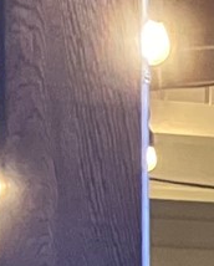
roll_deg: +0.0
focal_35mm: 261
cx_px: 921
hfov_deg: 5.1
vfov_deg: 7.1
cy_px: 577
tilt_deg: -2.0
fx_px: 2060
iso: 500
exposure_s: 1/30
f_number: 1.8
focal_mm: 3.99
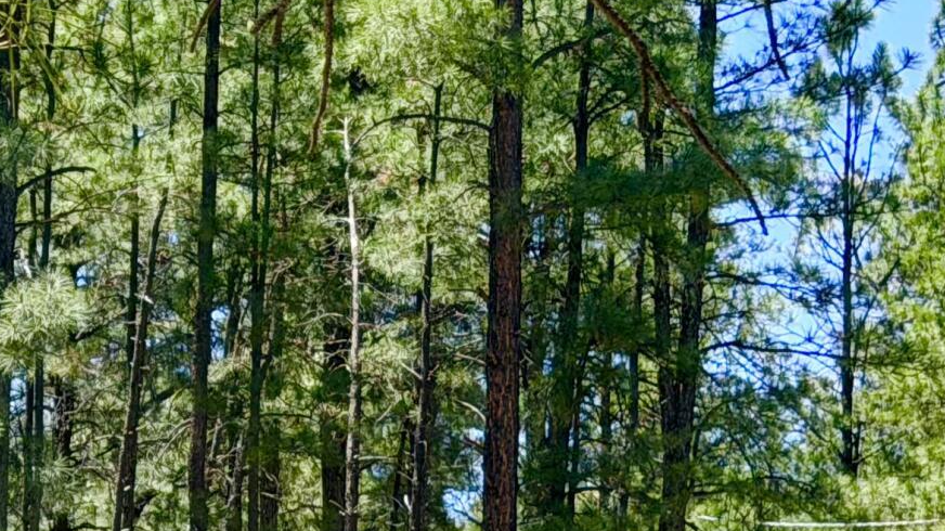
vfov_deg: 6.7
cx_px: -525
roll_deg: -1.4
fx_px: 4509
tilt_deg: +3.8
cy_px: 582
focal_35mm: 180
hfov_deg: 11.4
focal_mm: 6.76
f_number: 1.78
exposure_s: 1/1883
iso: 80
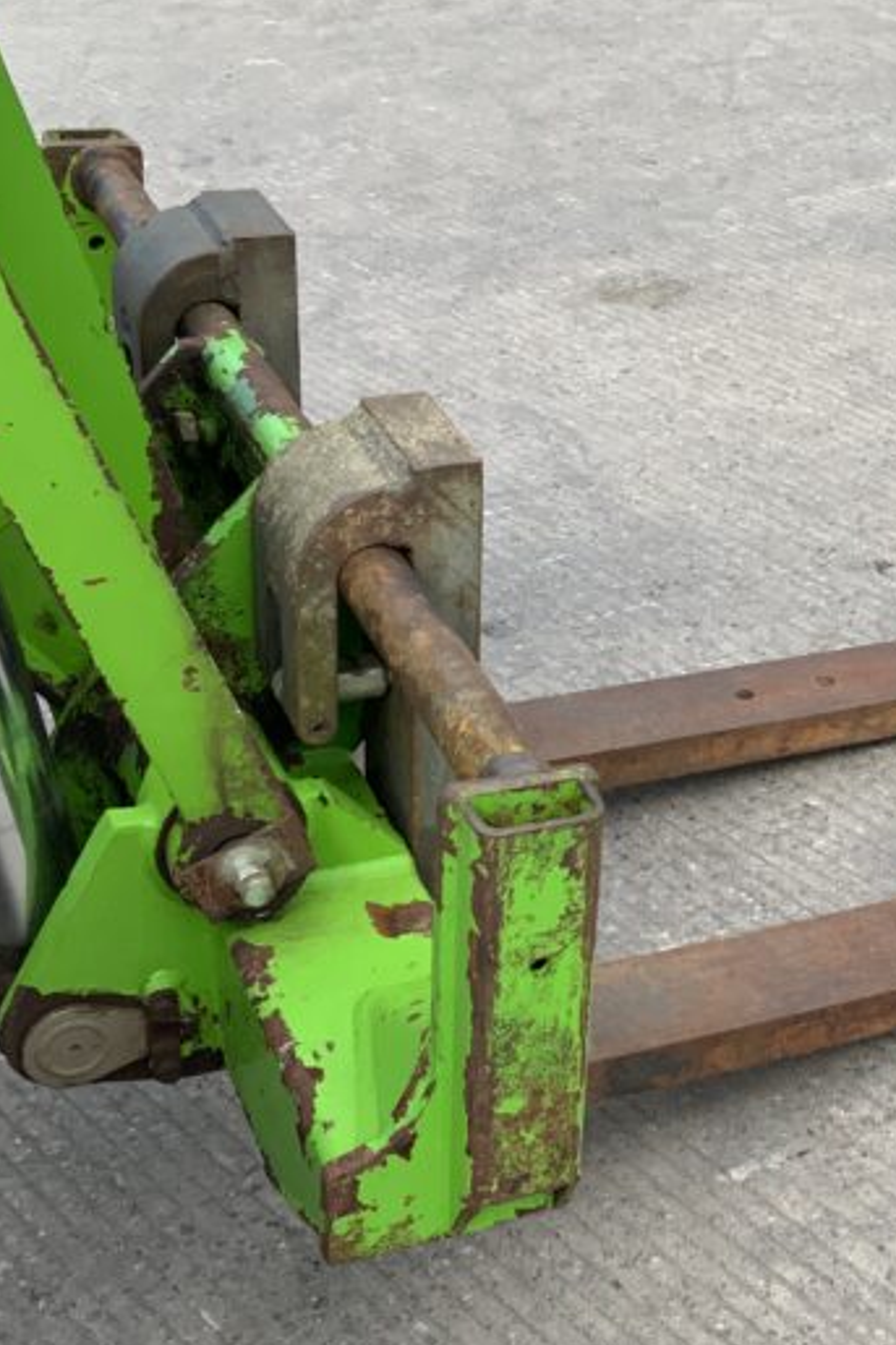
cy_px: 734
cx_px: 849
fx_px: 2241
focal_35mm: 60
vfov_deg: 33.4
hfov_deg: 21.9
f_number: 1.8
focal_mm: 3
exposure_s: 1/728
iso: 16
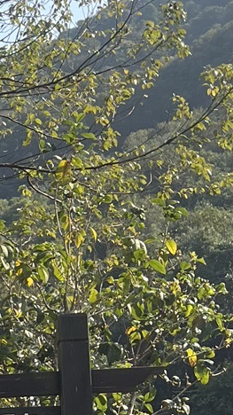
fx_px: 1330
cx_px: -340
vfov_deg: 17.2
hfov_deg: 9.0
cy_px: 439
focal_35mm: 121
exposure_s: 1/1106
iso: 50
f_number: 1.6
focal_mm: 5.1
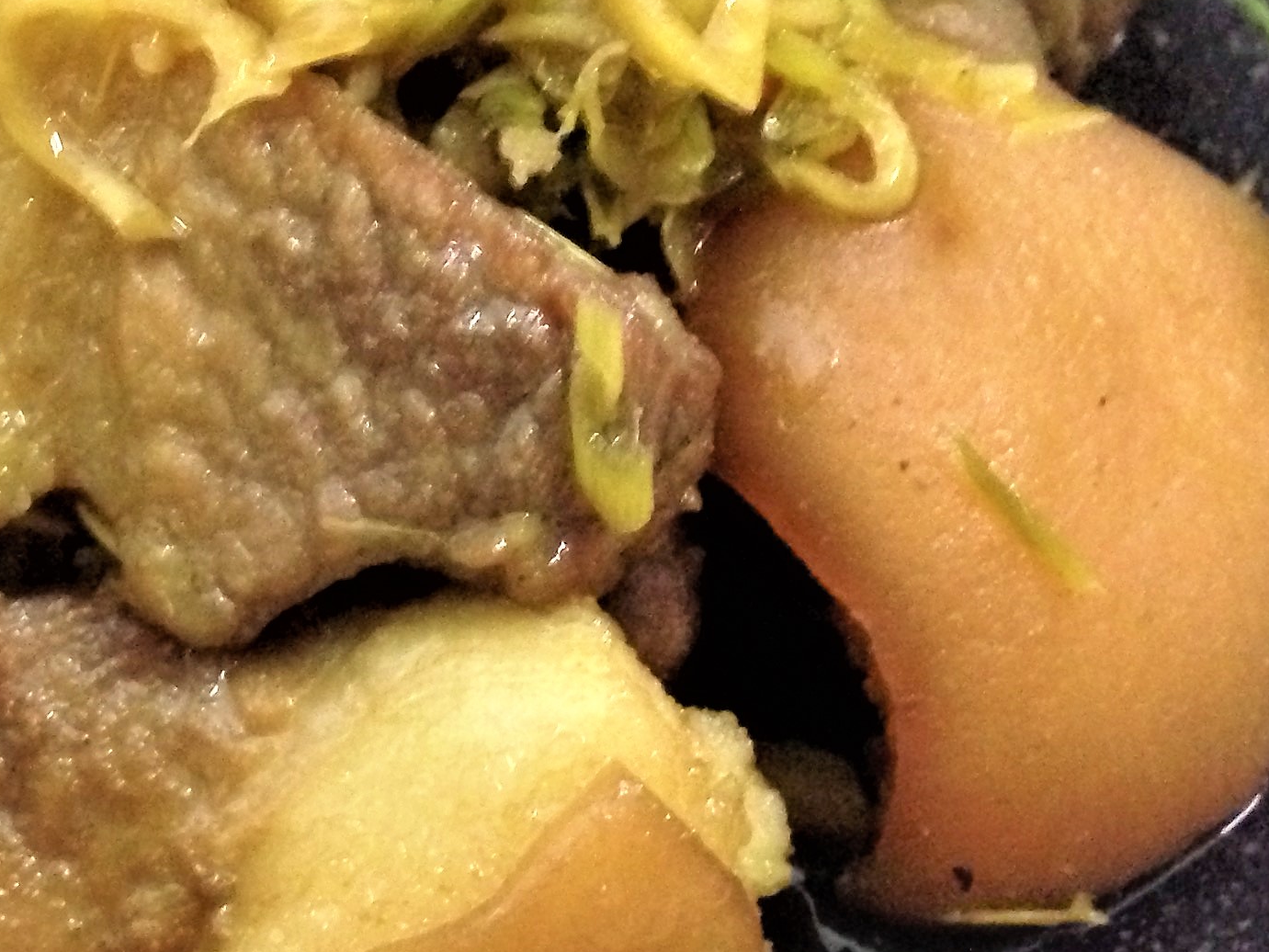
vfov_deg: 18.9
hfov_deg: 24.6
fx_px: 2860
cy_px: 440
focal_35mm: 78
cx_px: 258
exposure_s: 1/15
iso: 500
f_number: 2.4
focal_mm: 4.12
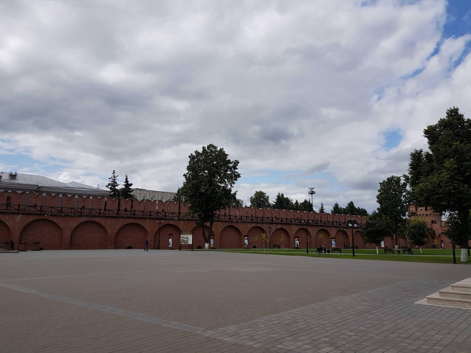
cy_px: 176
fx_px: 354
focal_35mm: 26
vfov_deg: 53.1
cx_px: 236
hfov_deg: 67.3
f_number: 1.7
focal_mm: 4.3
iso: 40
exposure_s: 1/3848
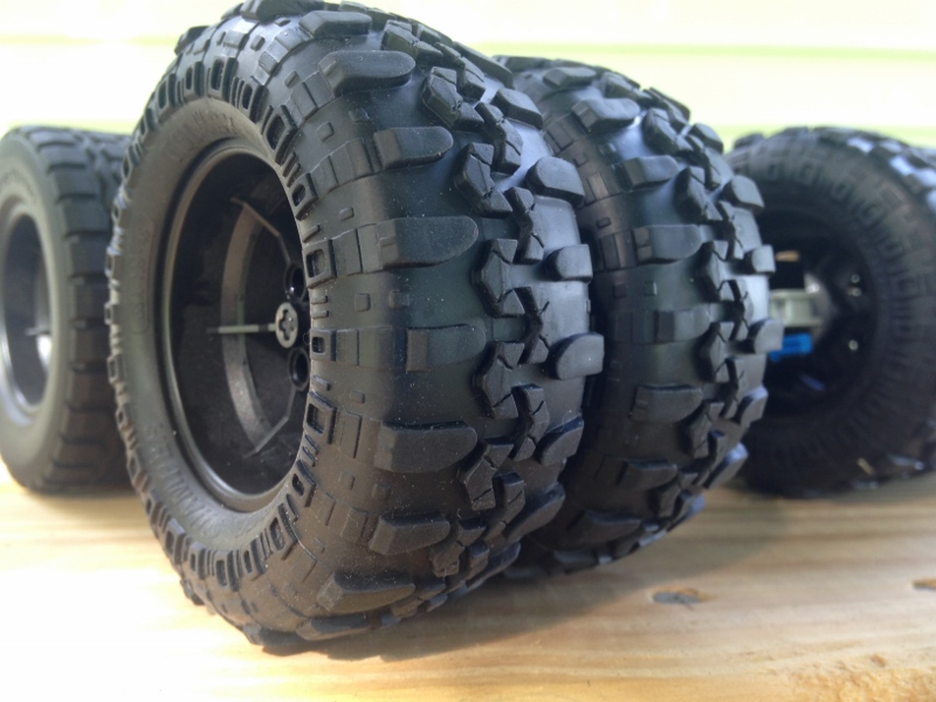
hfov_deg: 55.4
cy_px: 351
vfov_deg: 42.9
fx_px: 892
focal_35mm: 33
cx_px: 468
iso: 50
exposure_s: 1/30
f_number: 2.4
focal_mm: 4.12
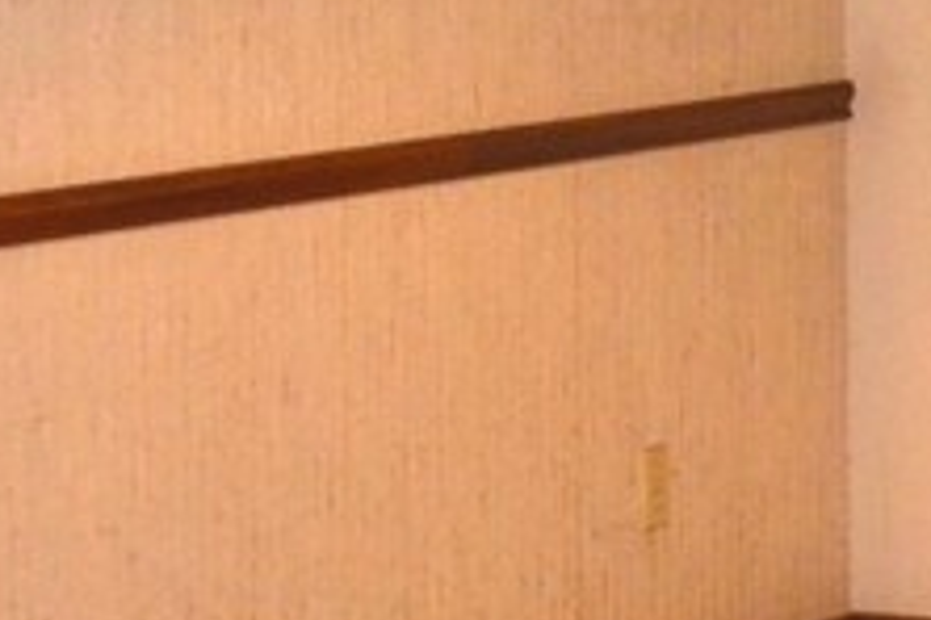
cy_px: -15
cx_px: 1164
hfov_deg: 8.6
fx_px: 6077
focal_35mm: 235
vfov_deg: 5.8
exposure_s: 1/60
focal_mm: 32
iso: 800
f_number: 4.5
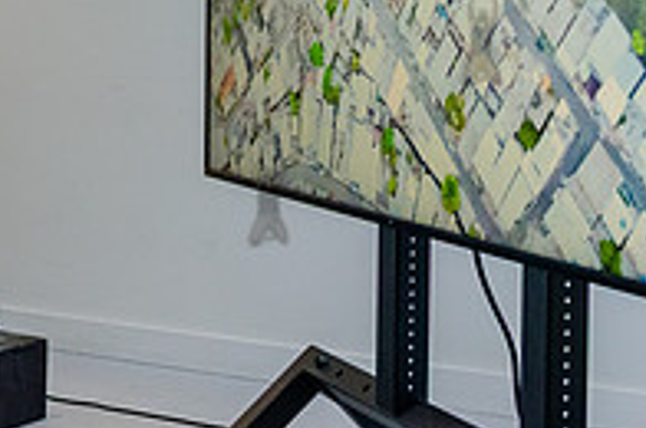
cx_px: -158
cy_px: 28
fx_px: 1541
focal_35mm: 86
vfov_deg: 15.6
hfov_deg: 21.7
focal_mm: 29
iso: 4000
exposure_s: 1/320
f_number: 4
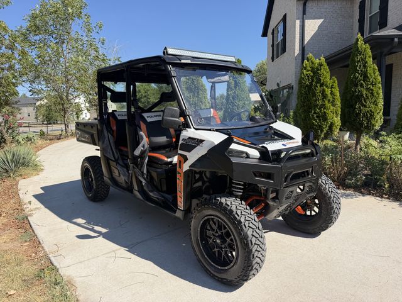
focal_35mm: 24
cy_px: 151
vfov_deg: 56.8
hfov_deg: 71.6
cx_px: 201
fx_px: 279
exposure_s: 1/3584
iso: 80
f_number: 1.78
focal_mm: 6.76
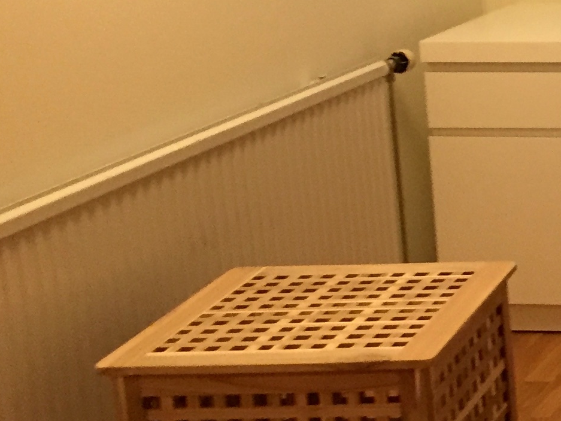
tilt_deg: -11.0
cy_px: 77
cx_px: 932
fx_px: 1637
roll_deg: +1.1
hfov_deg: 16.9
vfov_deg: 14.6
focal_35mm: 101
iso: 200
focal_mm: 4.15
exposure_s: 1/33
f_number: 2.2
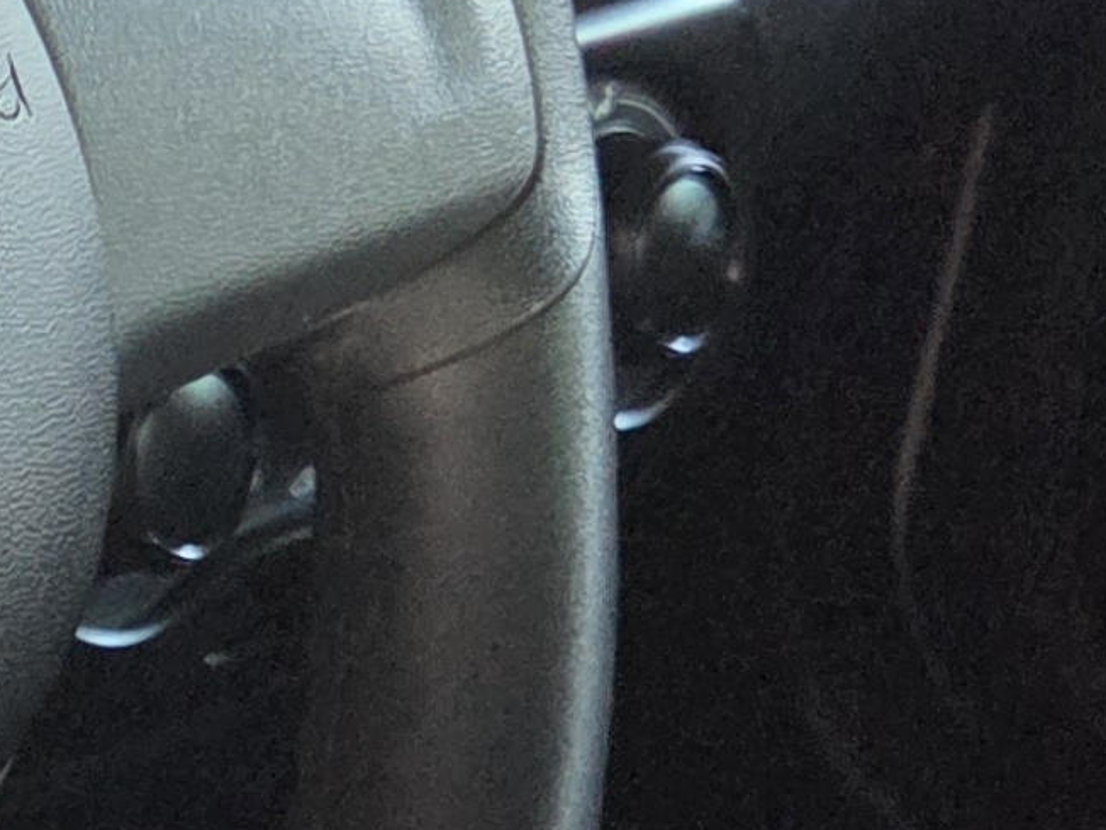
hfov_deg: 12.5
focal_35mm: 141
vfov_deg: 10.5
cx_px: -1014
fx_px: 4505
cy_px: 652
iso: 2500
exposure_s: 1/120
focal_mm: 5.4
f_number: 1.8
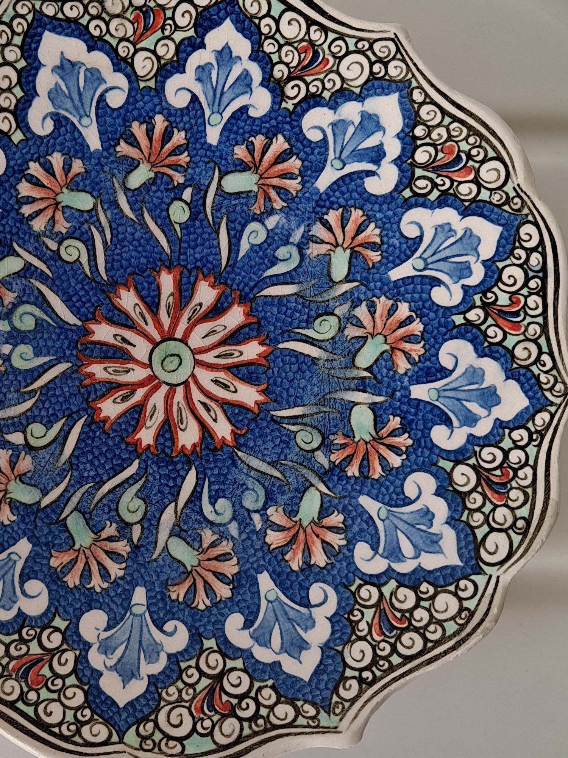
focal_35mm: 50
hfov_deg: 28.8
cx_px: 159
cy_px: 376
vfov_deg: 38.2
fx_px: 1094
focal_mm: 4.6
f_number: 2
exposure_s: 1/100
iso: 40
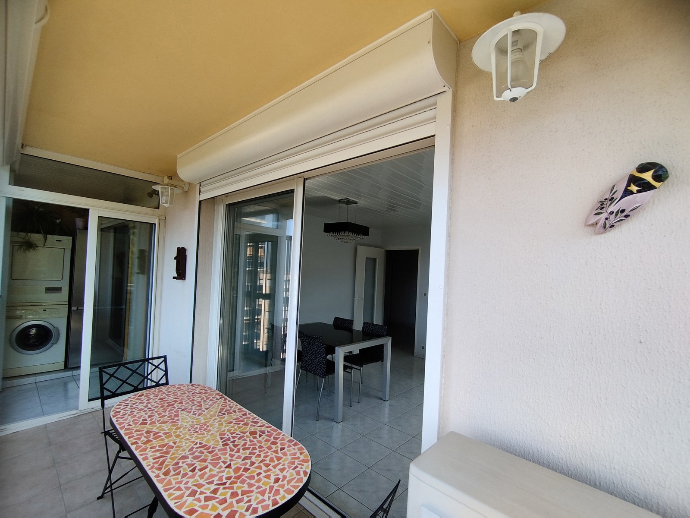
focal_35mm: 16
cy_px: 259
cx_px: 345
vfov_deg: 78.1
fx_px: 319
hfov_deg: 94.5
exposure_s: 1/218
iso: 50
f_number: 2.2
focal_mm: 1.65
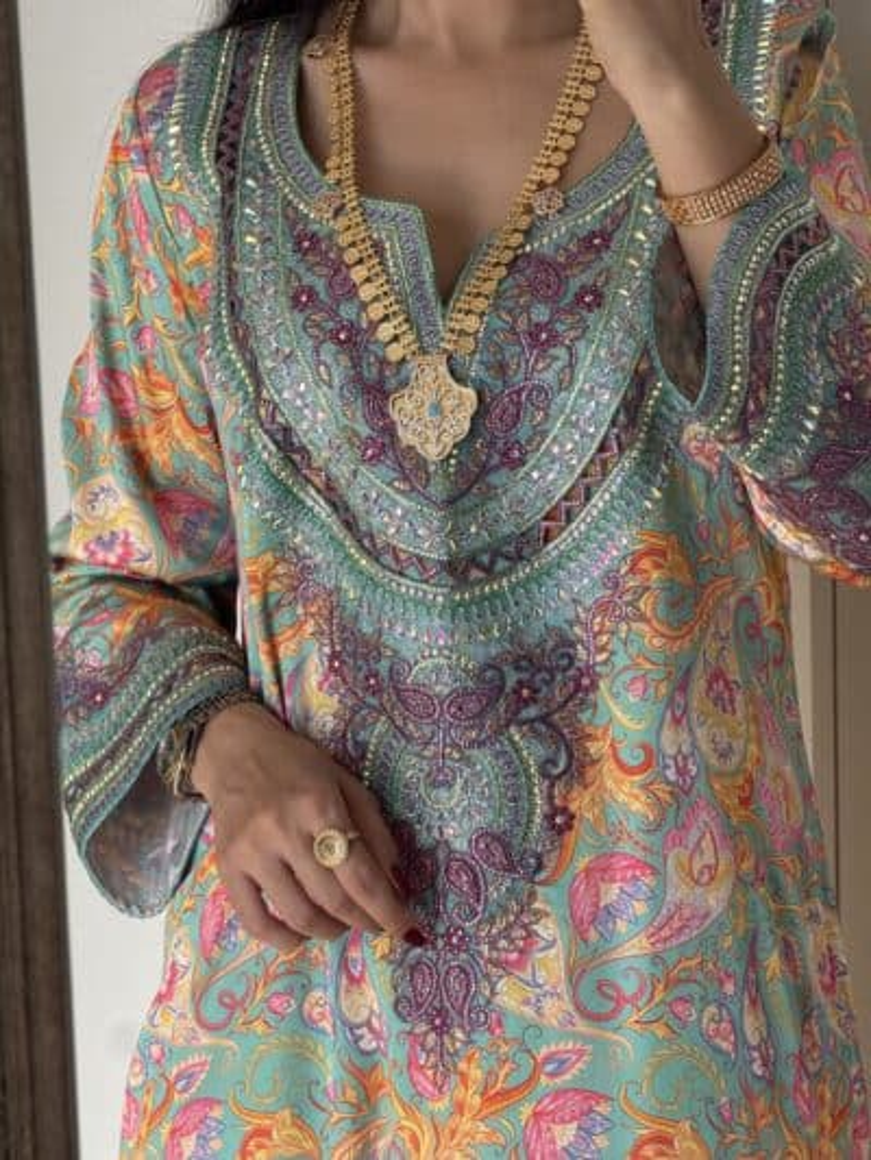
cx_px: 436
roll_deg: +1.2
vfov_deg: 16.4
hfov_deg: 12.4
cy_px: 580
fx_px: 4024
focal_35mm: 120
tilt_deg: -16.6
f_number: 2.8
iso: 64
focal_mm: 15.66
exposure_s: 1/99
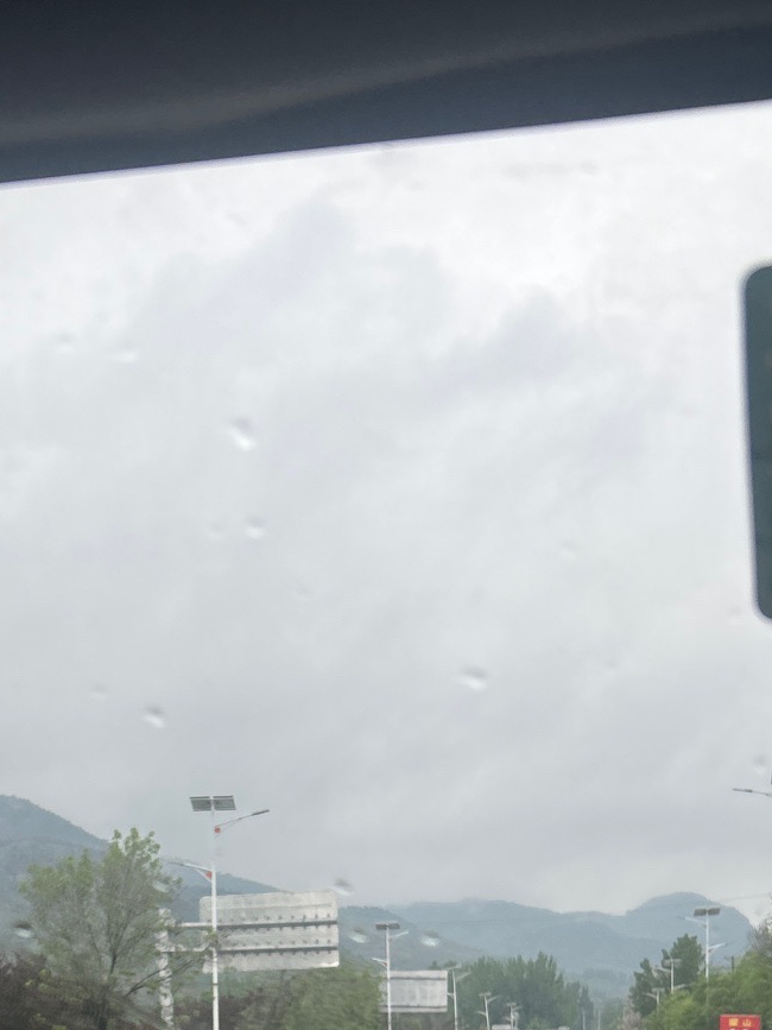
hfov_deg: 24.3
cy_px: 1165
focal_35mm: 60
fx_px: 1785
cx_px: 247
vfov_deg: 28.8
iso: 50
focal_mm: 5.7
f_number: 1.5
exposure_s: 1/780
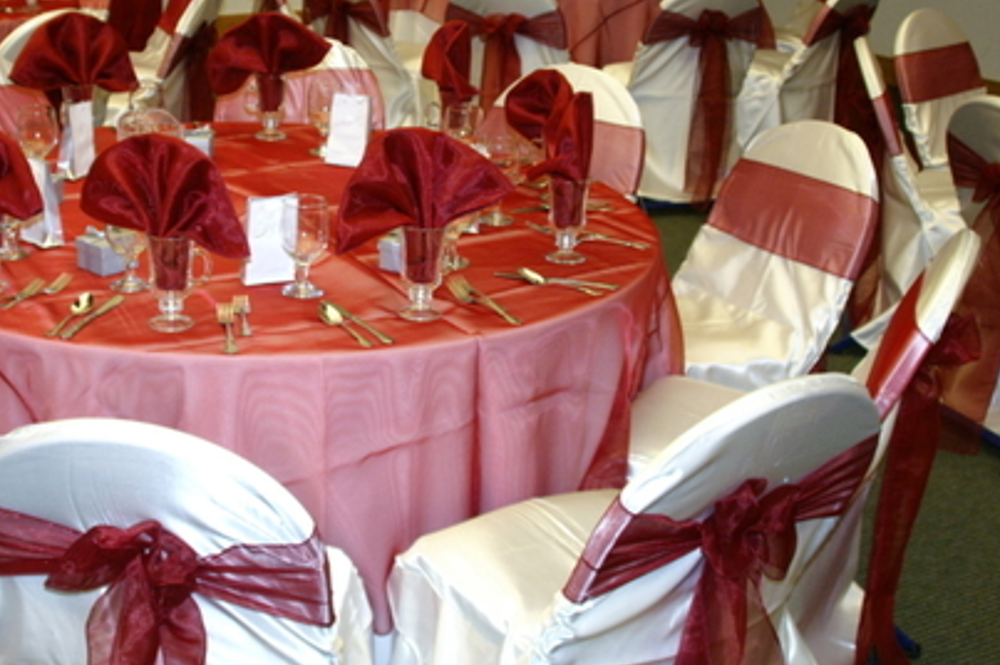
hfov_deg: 34.0
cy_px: 210
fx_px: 1610
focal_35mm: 58
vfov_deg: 23.2
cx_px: 293
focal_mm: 26
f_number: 4
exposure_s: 1/90
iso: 800
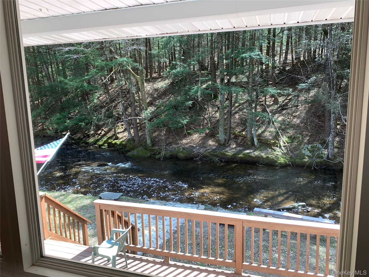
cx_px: 184
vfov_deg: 53.1
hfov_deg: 67.3
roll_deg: +1.5
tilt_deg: -9.2
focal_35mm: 26
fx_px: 277
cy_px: 138
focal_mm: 4.25
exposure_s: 1/120
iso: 32
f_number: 1.8
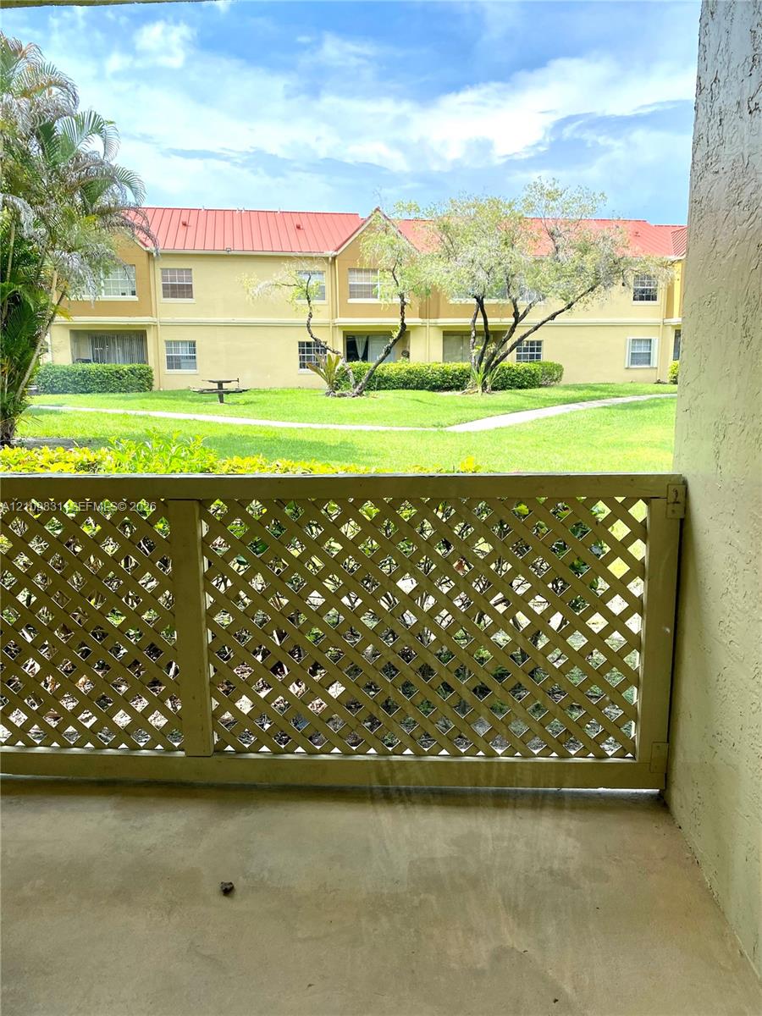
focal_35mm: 26
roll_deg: +1.7
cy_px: 508
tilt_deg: -8.9
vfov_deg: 67.3
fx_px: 763
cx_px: 381
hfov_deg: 53.1
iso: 32
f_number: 1.8
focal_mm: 4.25
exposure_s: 1/1412
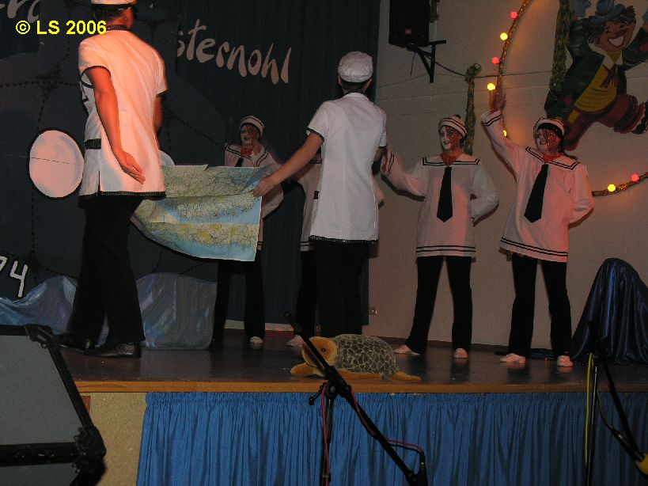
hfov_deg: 27.4
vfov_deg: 20.7
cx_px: 324
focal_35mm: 71
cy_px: 243
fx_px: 1329
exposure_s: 1/60.1
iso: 100
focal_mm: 18
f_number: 4.2
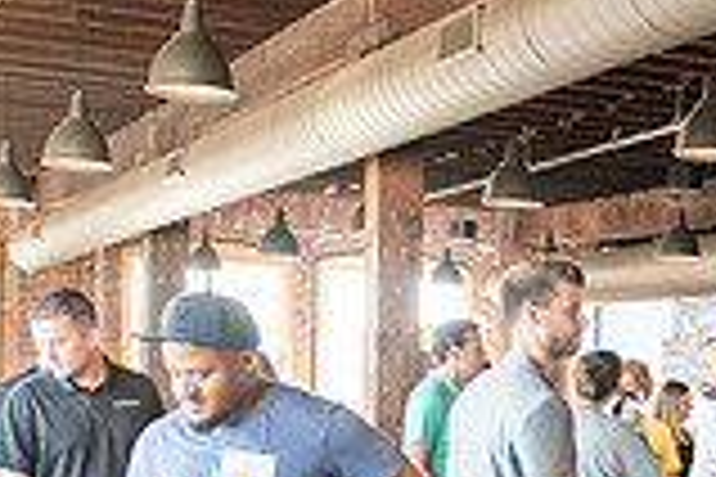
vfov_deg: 15.3
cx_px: 775
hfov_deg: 22.0
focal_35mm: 88
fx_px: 1750
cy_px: 475
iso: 1250
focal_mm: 24
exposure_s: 1/250
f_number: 2.8
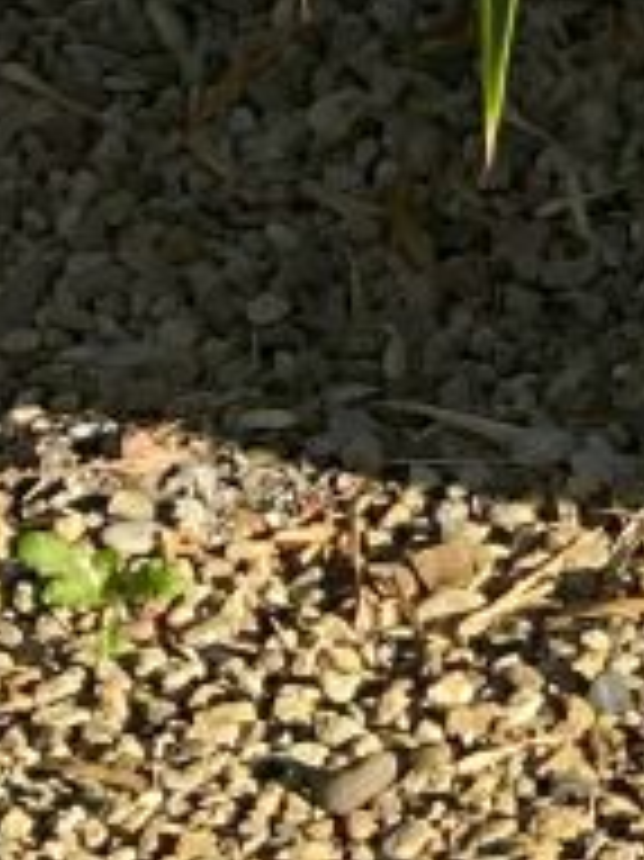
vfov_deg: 4.8
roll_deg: -1.9
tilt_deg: -20.8
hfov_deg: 3.5
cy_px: 180
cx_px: 2493
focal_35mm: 409
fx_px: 10157
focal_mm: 6
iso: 20
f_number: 2
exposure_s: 1/1089
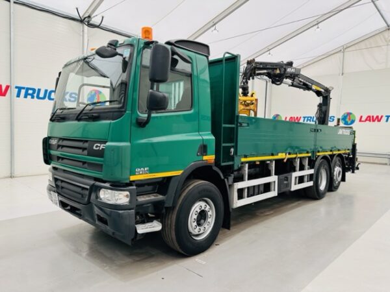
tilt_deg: -3.8
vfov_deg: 56.8
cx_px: 195
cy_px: 146
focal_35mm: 24
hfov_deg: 71.6
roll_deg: +0.7
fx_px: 270
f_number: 1.78
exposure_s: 1/121
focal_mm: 6.86
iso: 80
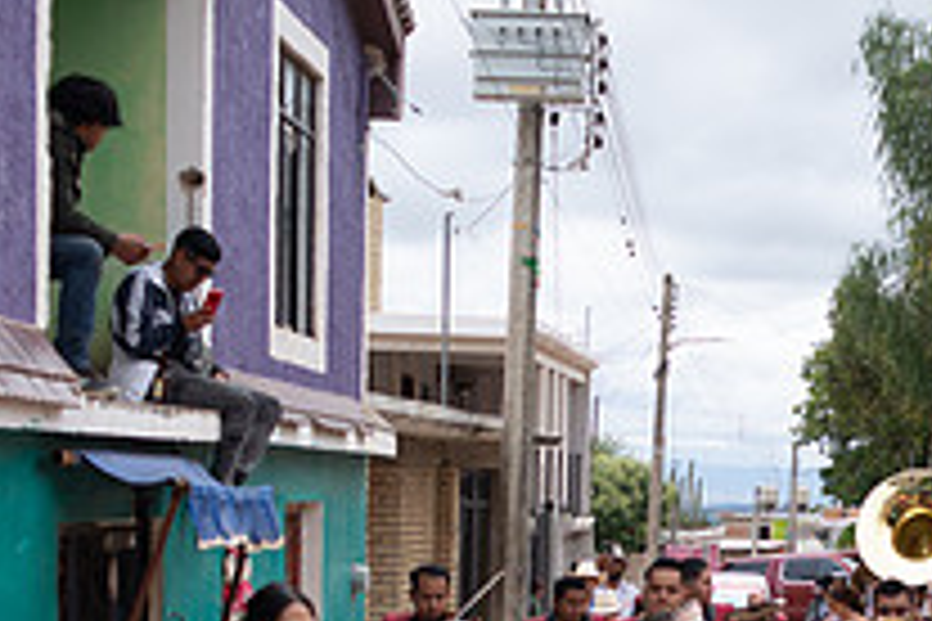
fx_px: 2537
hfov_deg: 20.6
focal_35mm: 98
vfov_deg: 13.6
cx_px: 752
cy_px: 745
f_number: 4.5
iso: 100
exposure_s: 1/1000
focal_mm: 35
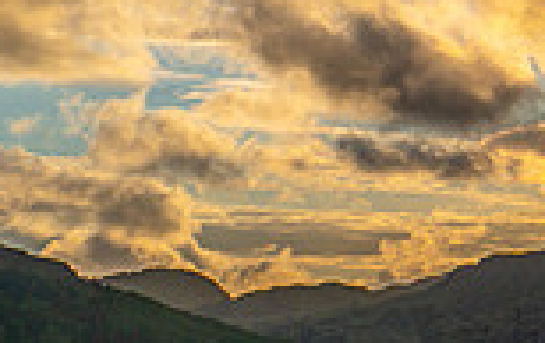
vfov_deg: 4.9
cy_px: -27
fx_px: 3989
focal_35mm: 268
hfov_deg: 7.6
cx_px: 1002
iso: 100
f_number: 8
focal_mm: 70
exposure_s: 1/500
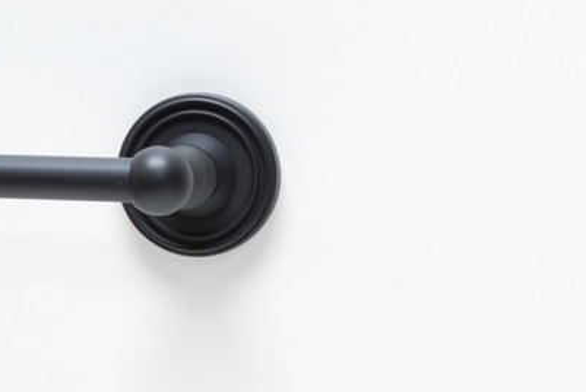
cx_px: 170
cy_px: 240
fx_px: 2147
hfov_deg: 15.5
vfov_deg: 10.4
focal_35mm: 132
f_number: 18
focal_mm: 55
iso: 100
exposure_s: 3
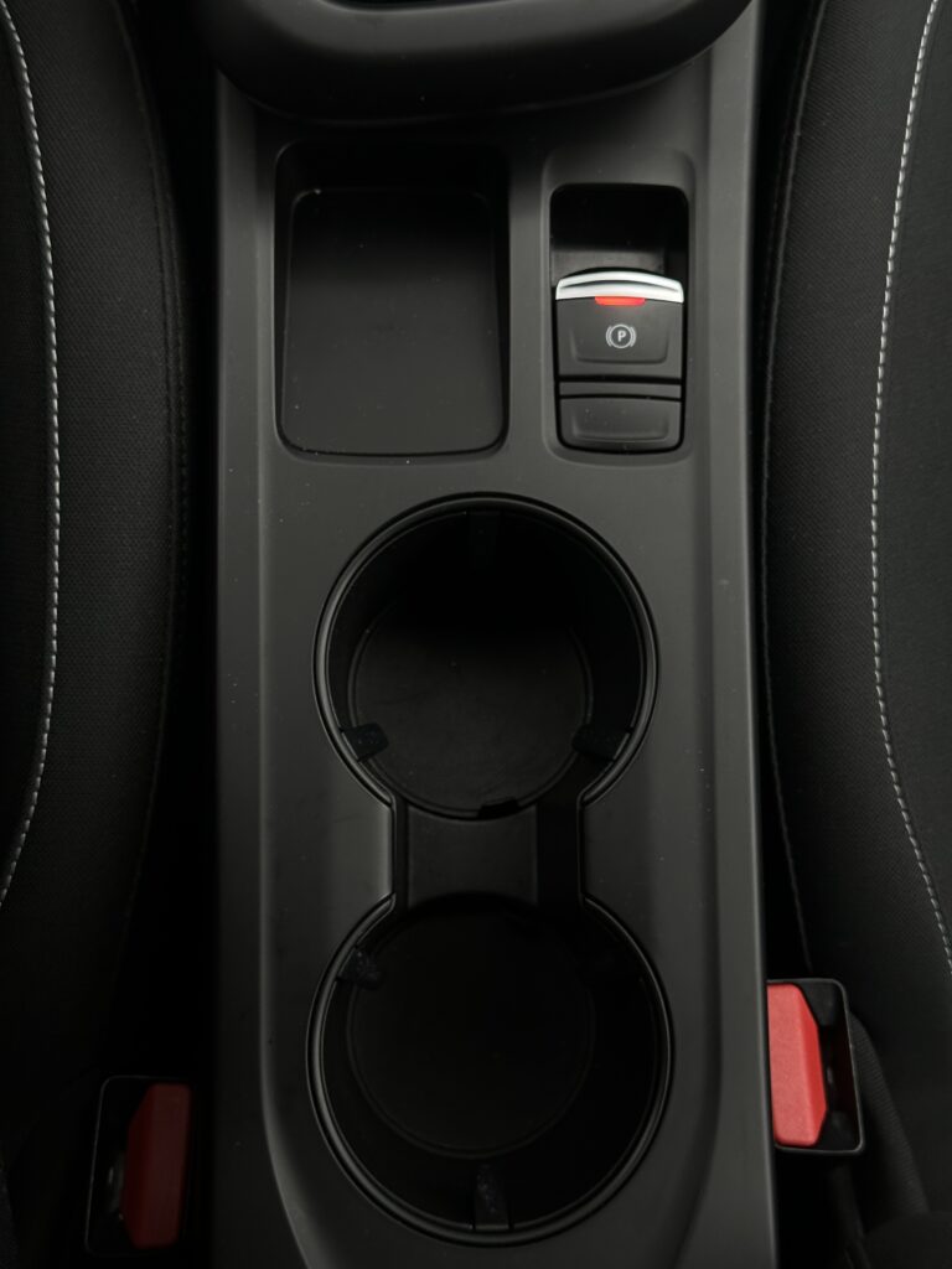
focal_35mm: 48
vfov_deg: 39.7
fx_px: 1760
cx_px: 476
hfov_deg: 30.3
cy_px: 634
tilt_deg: -80.2
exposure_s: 1/94
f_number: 1.78
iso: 80
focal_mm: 6.86
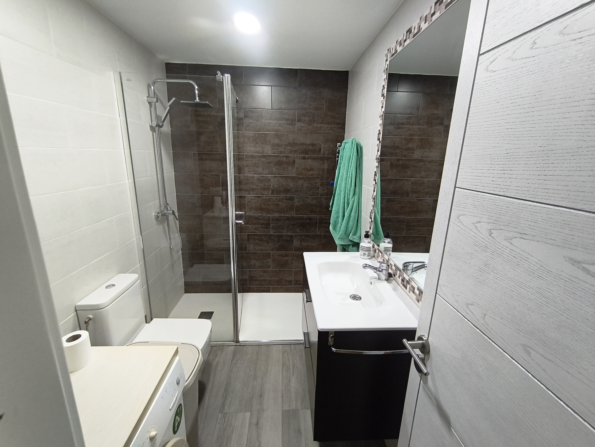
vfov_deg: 81.8
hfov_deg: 98.1
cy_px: 224
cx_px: 298
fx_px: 258
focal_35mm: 15
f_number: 2.2
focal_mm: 1.65
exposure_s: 1/50
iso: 160
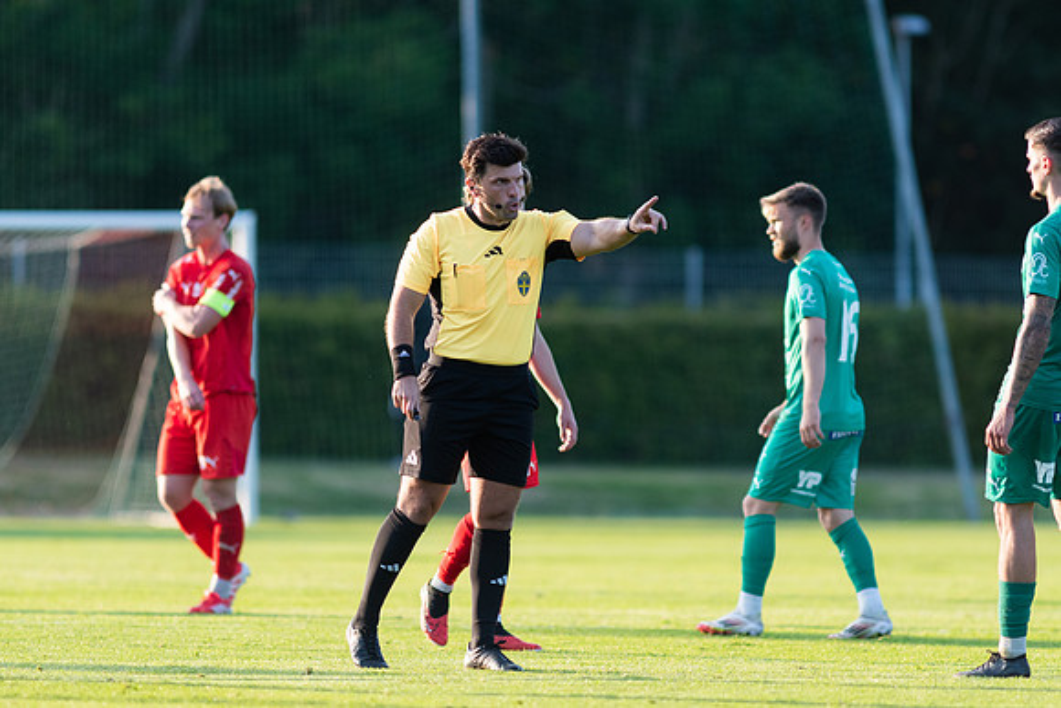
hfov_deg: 4.6
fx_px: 13265
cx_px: 530
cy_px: 354
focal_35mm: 450
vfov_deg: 3.1
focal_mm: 300
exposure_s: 1/1600
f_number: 3.2
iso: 640
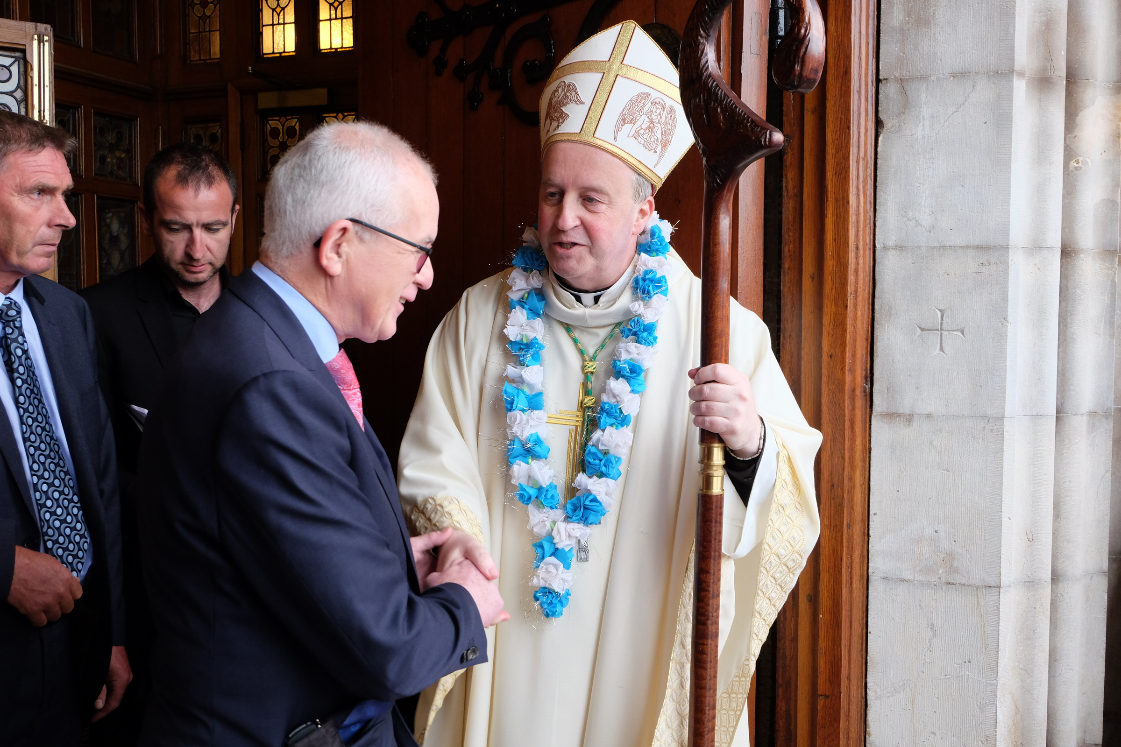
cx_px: 560
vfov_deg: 37.9
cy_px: 374
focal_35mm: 35
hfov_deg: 54.4
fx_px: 1090
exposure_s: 1/100
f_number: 5
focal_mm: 23.2
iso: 1000
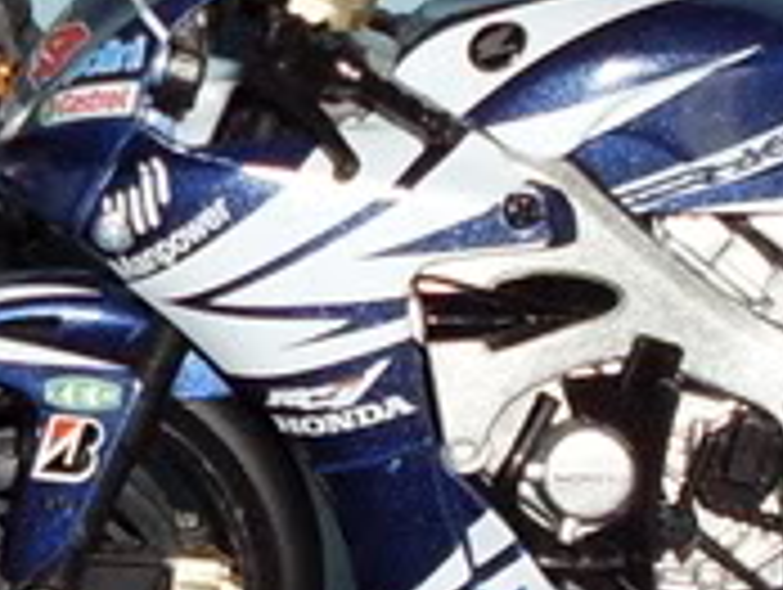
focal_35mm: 223
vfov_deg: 6.7
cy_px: 257
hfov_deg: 8.7
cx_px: -333
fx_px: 5051
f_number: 2.8
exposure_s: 1/45
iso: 100
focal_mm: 6.3
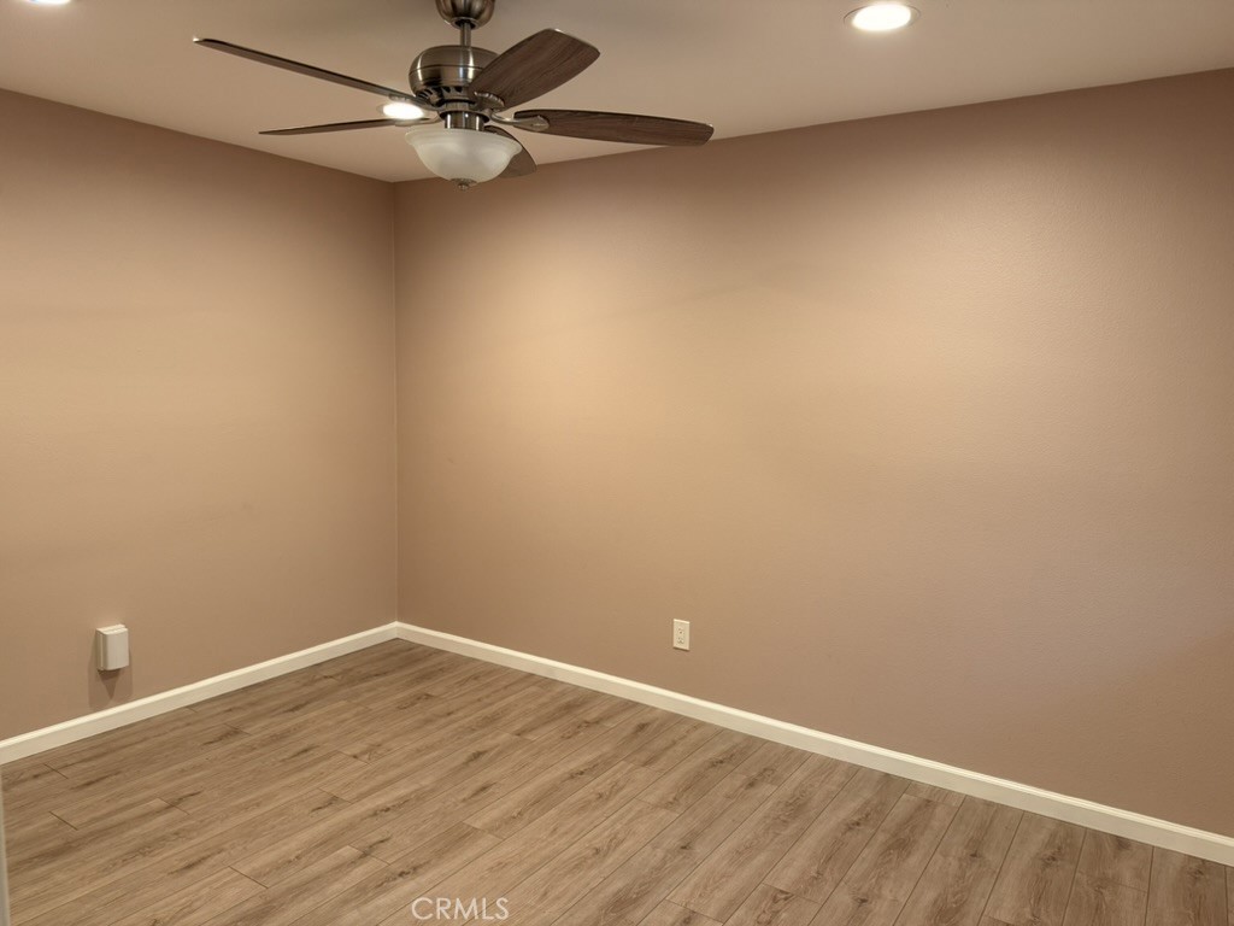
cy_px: 463
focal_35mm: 24
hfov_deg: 71.6
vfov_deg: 56.8
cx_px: 617
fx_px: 856
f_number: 1.78
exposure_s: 1/60
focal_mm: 6.76
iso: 160
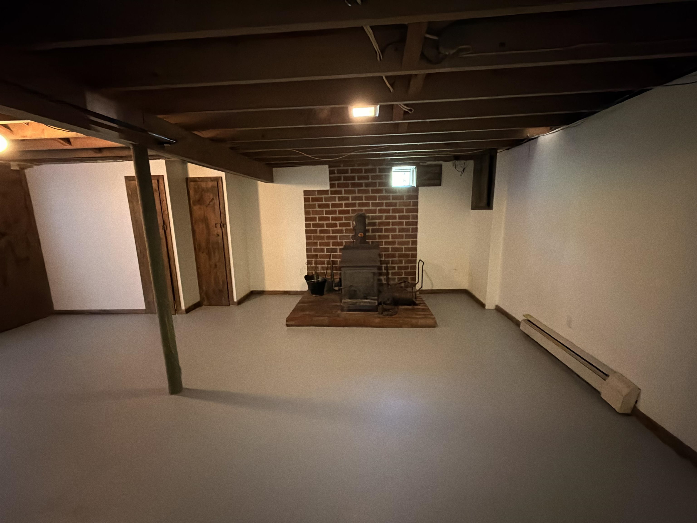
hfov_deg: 102.1
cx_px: 348
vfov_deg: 85.7
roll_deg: +1.9
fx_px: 282
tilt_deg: -9.7
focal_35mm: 14
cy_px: 262
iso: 1250
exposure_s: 1/30
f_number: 2.2
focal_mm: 2.22
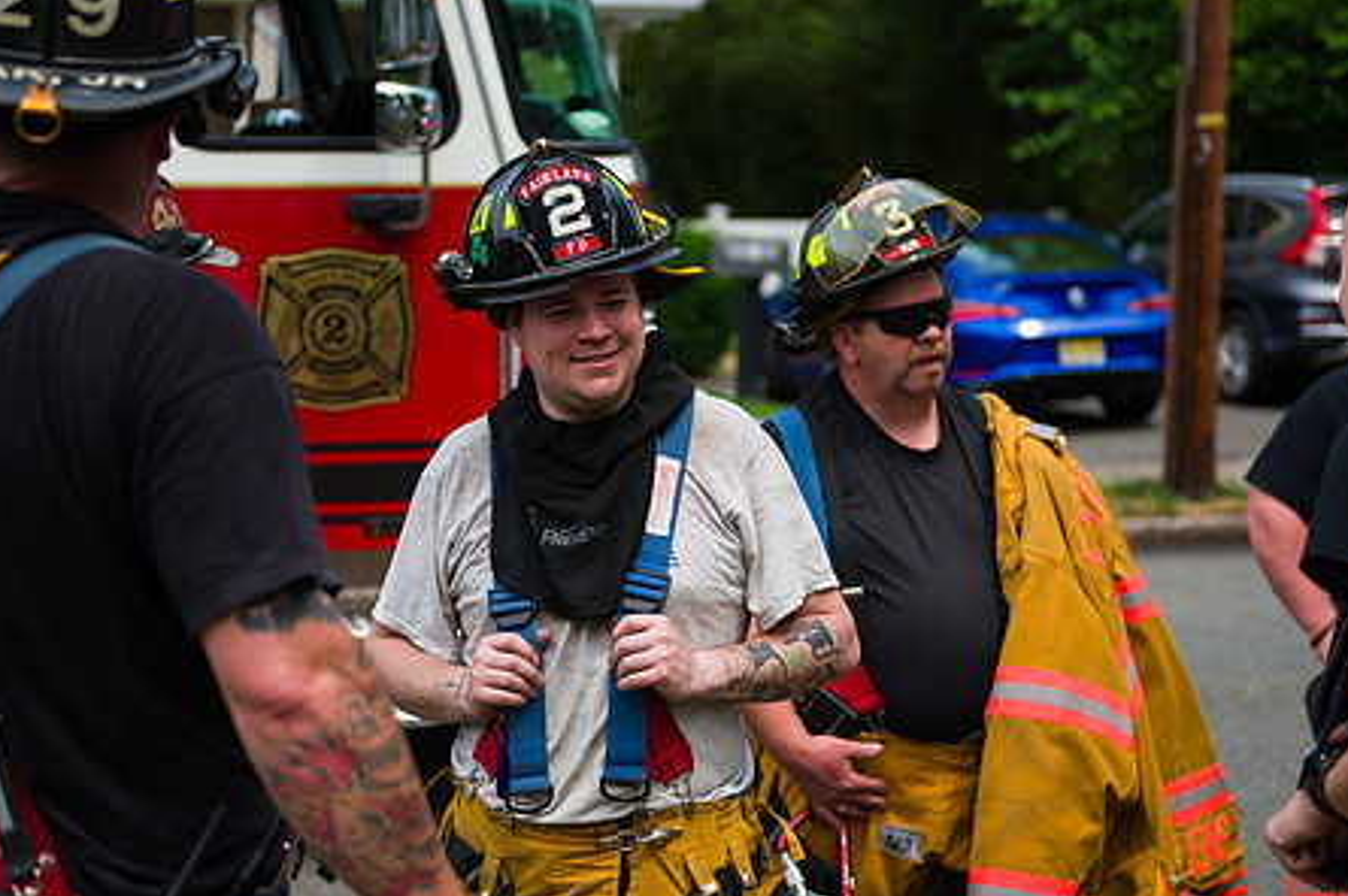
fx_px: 2731
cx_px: 624
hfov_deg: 27.7
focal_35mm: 73
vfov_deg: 18.6
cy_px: 451
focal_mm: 56
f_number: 3.2
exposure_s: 1/2000
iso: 200
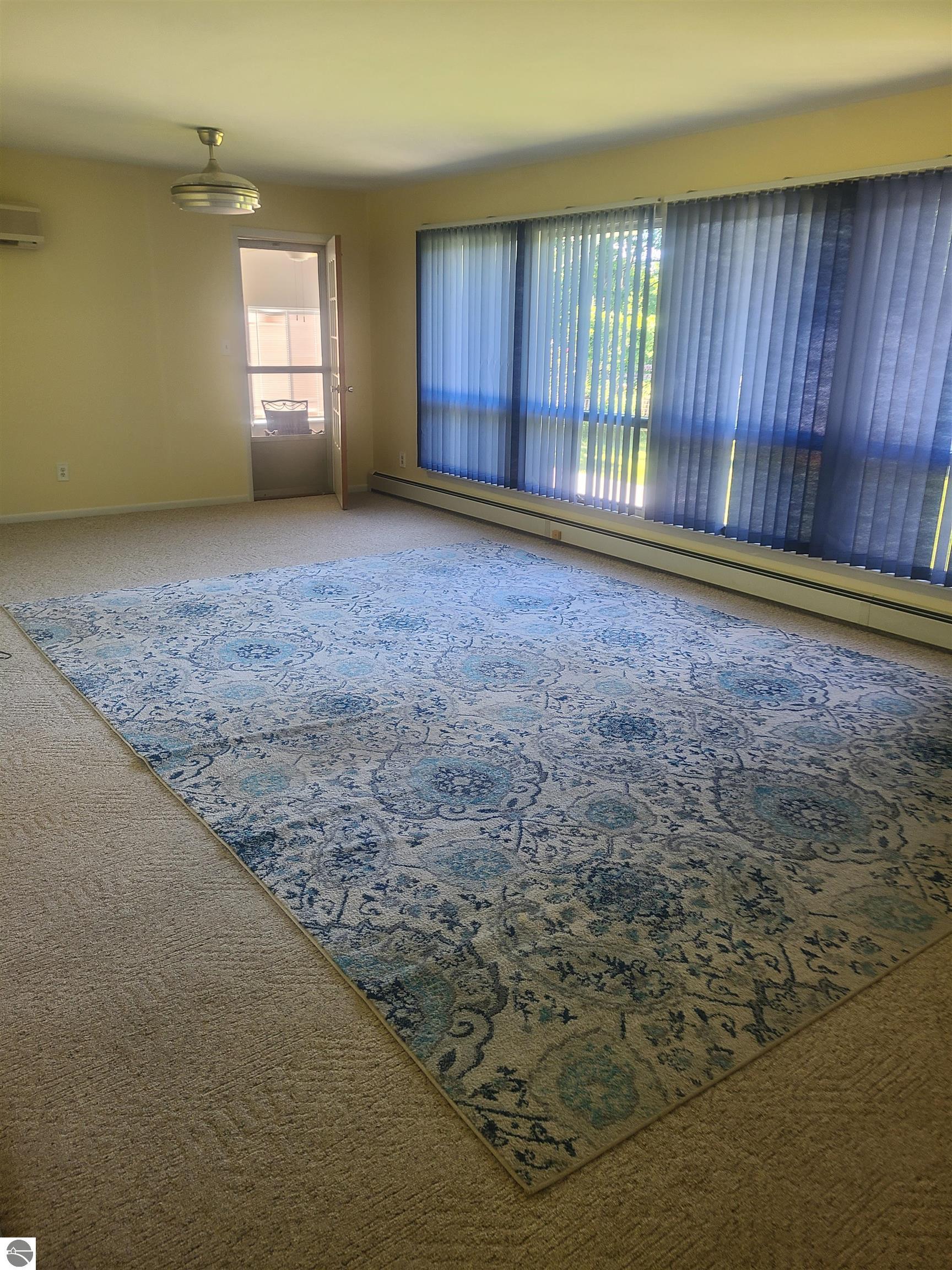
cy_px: 635
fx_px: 953
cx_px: 476
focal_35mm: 26
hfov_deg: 53.1
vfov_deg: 67.3
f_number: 1.8
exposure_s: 1/60
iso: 80
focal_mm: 5.4
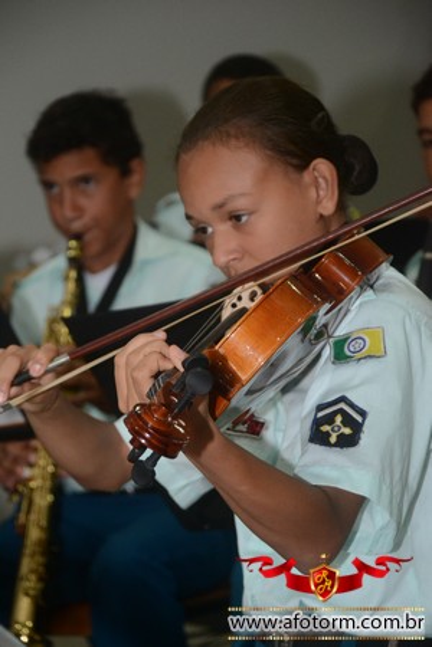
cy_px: 324
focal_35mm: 150
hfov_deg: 9.1
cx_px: 216
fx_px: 2700
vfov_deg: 13.7
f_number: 5.6
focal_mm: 100
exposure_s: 1/80
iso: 1600
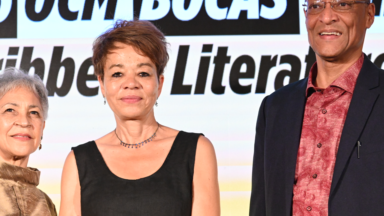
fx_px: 1344
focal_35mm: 132
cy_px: 155
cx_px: 178
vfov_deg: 9.2
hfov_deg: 16.3
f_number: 3.5
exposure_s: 1/640
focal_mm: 70
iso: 4000
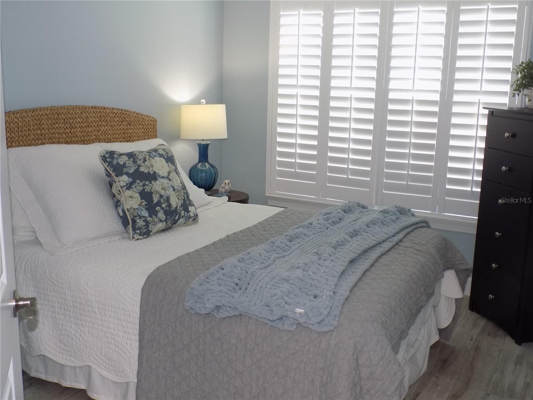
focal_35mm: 37
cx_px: 266
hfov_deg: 50.1
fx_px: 570
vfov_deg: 38.7
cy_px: 200
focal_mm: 6.6
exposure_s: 1/30
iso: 200
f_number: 3.5
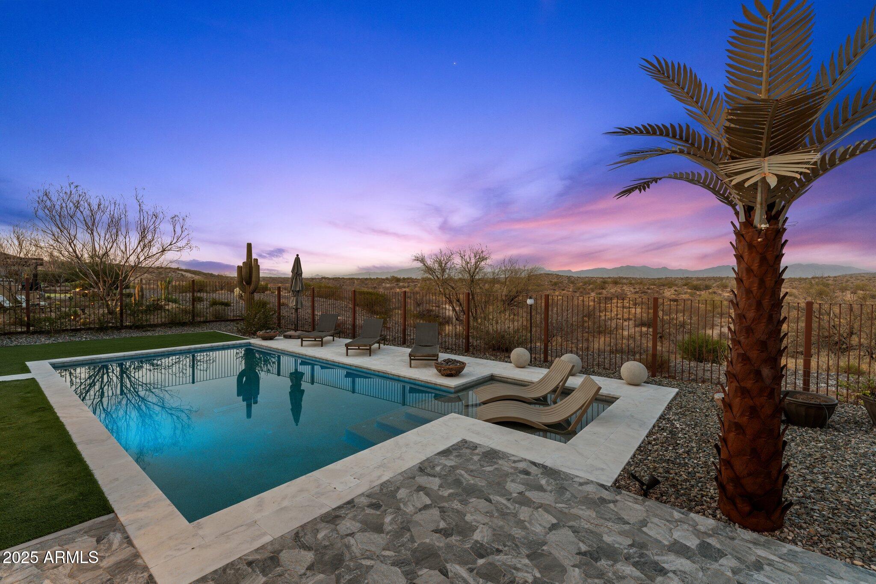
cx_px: 438
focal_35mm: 16
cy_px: 292
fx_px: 384
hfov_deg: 97.5
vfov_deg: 74.4
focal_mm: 15.8
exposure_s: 1/1.25
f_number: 8
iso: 400
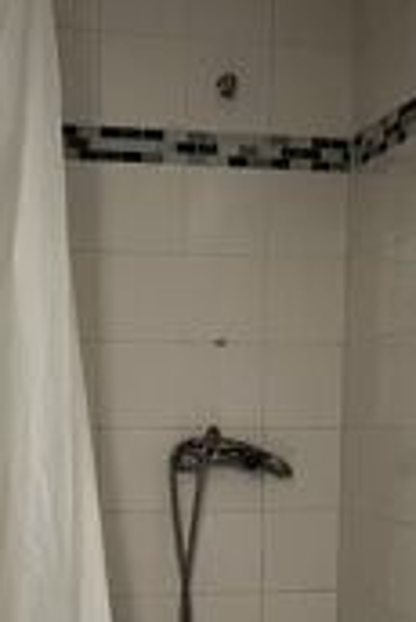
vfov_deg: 29.3
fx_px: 1159
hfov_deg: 20.3
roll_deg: +0.0
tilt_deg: -4.4
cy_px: 512
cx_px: 163
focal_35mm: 67
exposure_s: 1/60
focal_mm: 5.7
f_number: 1.5
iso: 320
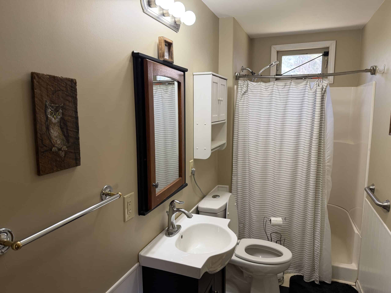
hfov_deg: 71.6
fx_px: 271
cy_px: 146
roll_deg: +1.2
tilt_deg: -8.1
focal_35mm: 24
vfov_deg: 56.8
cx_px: 196
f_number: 1.78
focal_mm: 6.76
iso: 125
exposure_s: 1/60
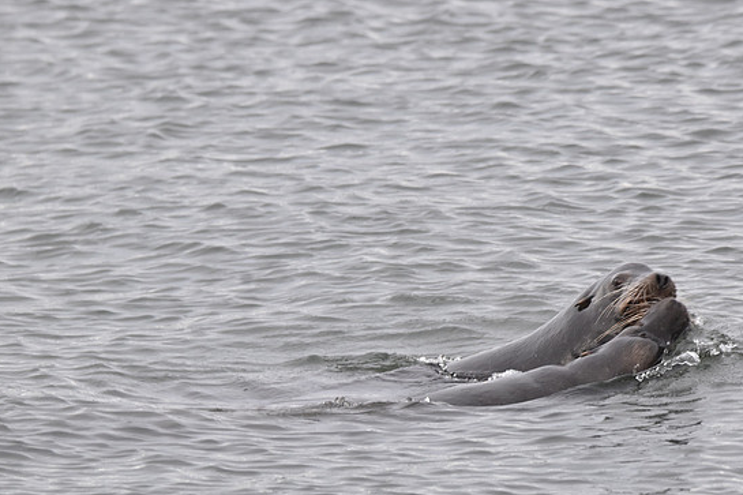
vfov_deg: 1.9
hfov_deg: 2.9
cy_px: 262
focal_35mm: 719
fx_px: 14834
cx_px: 389
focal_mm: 450
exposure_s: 1/250
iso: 1000
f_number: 9
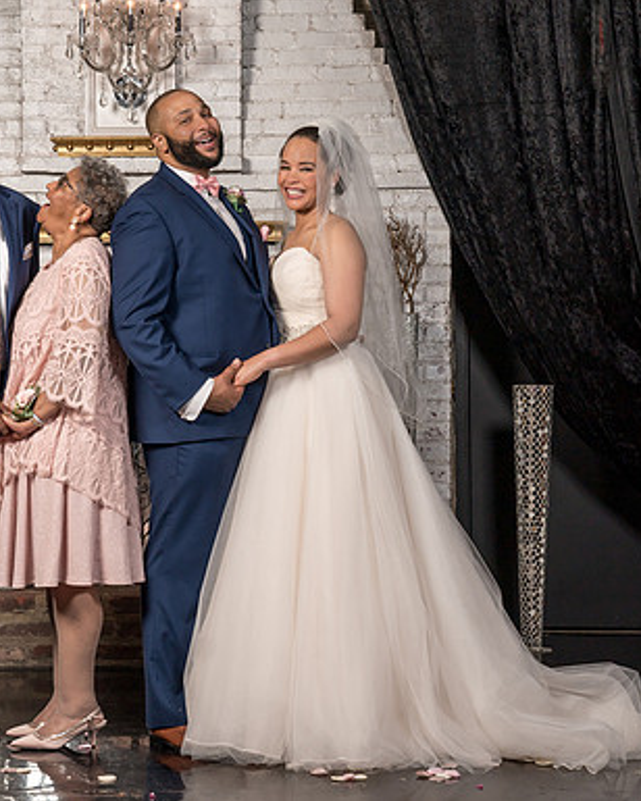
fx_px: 2277
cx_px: 145
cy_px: 366
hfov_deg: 15.9
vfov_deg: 20.0
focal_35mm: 96
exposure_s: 1/200
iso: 200
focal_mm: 59
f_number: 5.6
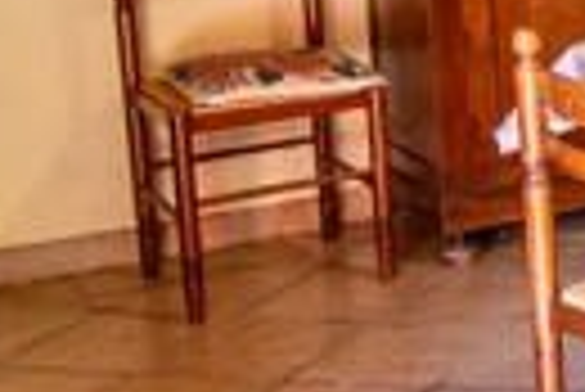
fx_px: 1497
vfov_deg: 14.6
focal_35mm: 92
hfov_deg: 16.5
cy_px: -25
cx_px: 1184
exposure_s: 1/60
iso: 1250
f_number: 5.6
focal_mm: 10
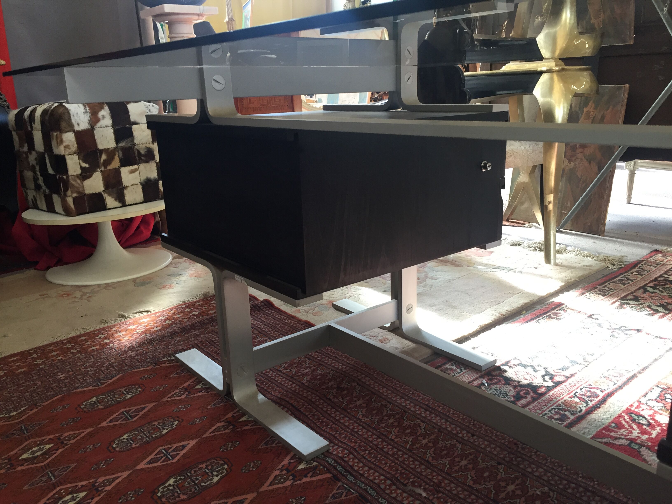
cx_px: 336
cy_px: 252
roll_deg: +2.3
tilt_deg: -16.2
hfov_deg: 61.7
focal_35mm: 29
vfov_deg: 48.2
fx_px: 563
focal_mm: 4.15
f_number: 2.2
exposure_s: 1/33
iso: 50
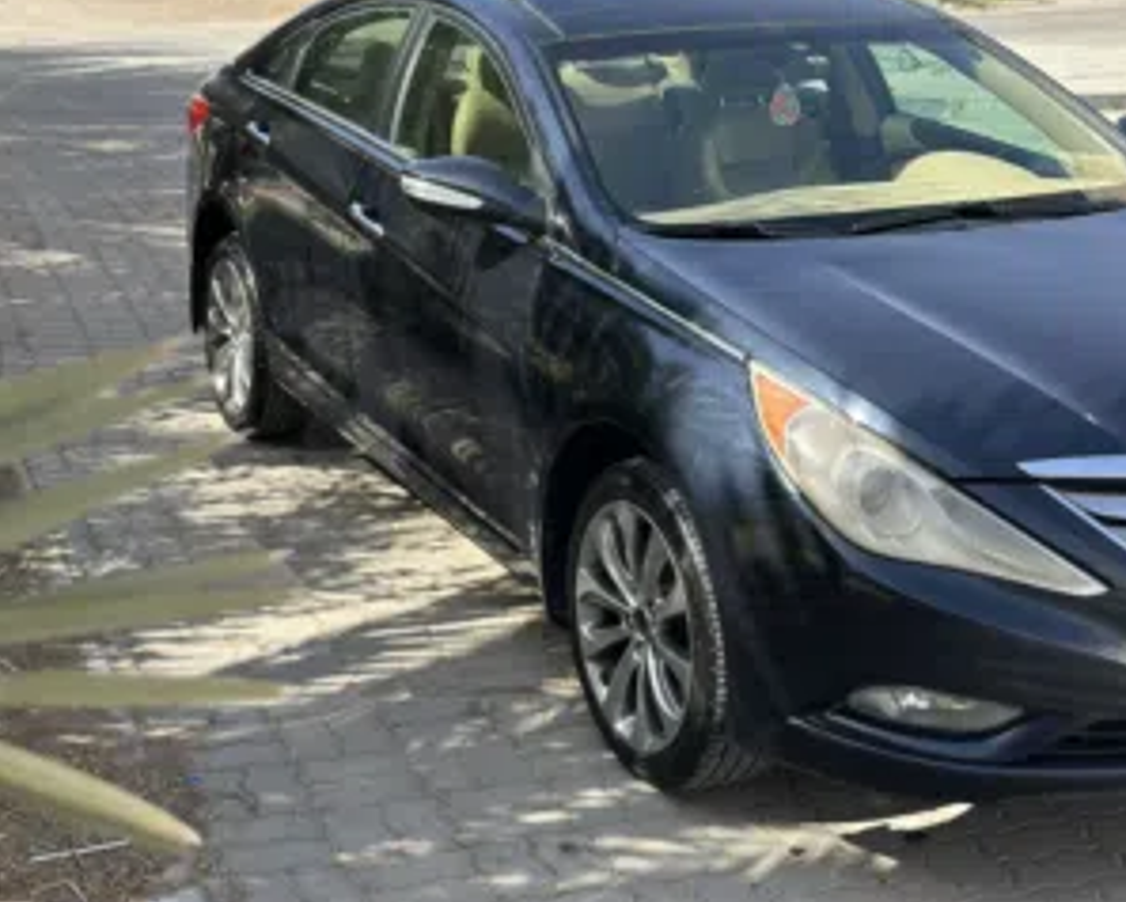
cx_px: 565
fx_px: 2101
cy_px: 277
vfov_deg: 24.1
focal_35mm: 63
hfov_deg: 30.0
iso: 80
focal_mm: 6.86
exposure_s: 1/1848
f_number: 1.78
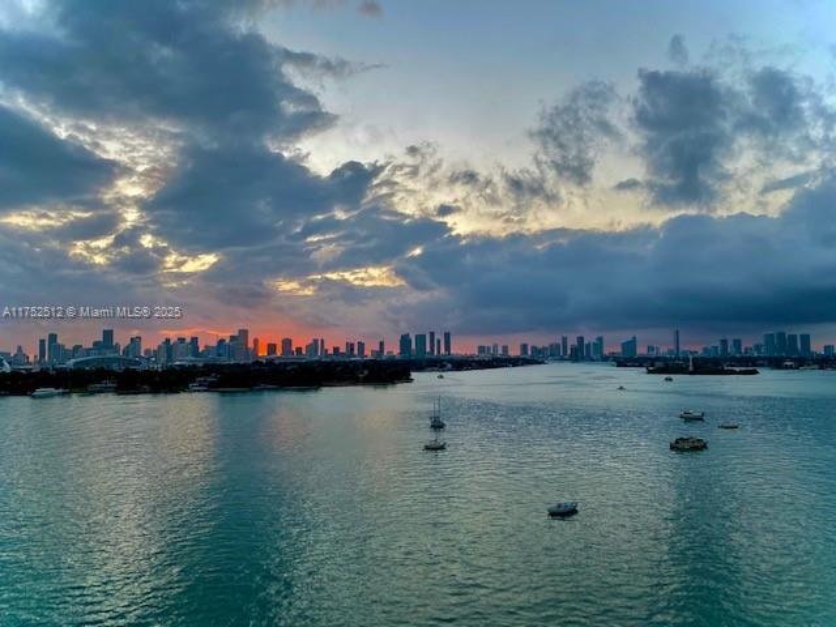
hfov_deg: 67.3
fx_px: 628
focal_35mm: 26
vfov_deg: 53.1
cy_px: 314
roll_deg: +0.3
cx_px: 418
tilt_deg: +2.8
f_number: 1.8
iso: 32
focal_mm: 4.25
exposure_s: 1/138
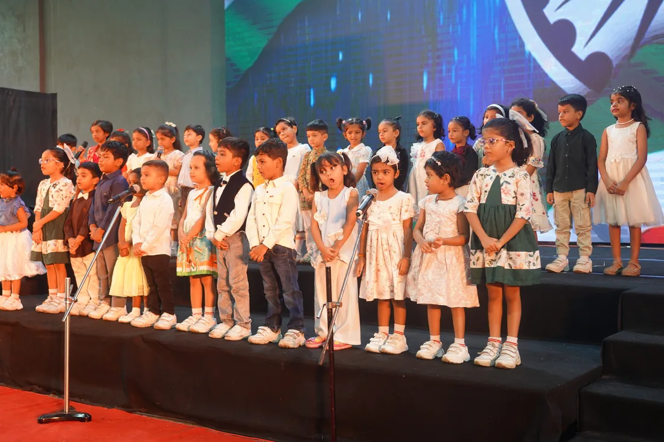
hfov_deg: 45.4
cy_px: 221
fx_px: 793
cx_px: 332
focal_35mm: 43
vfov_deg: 31.2
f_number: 4
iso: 1250
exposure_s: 1/100
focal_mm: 43
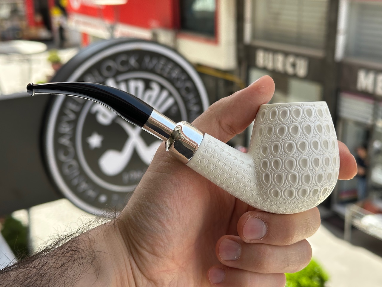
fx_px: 530
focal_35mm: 48
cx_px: 191
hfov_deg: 39.7
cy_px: 144
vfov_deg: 30.3
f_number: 1.78
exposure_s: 1/719
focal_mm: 6.86
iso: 64
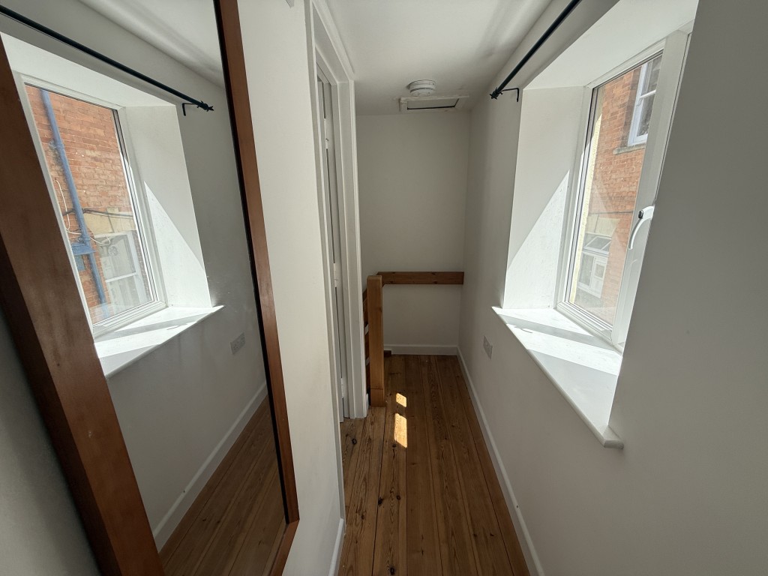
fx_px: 311
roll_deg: -1.2
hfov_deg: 102.1
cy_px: 288
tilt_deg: -16.3
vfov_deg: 85.7
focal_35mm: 14
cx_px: 384
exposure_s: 1/502
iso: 64
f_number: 2.2
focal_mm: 2.22
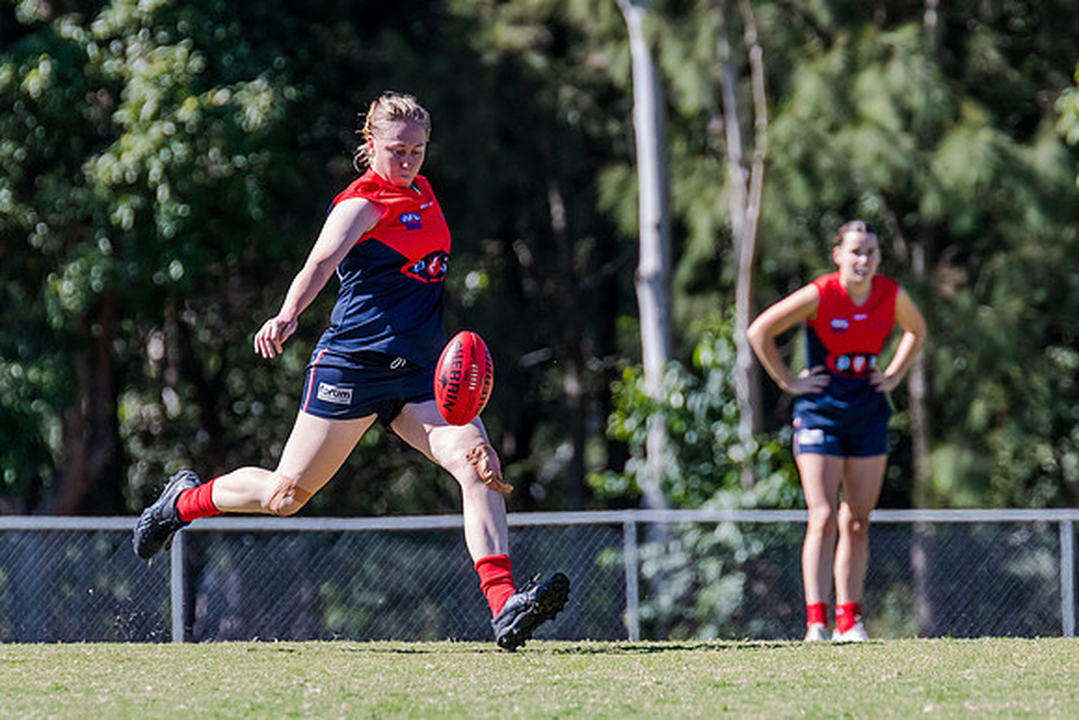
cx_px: 466
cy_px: 350
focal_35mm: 643
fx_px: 19282
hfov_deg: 3.2
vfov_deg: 2.1
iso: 800
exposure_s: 1/1600
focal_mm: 420
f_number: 5.6
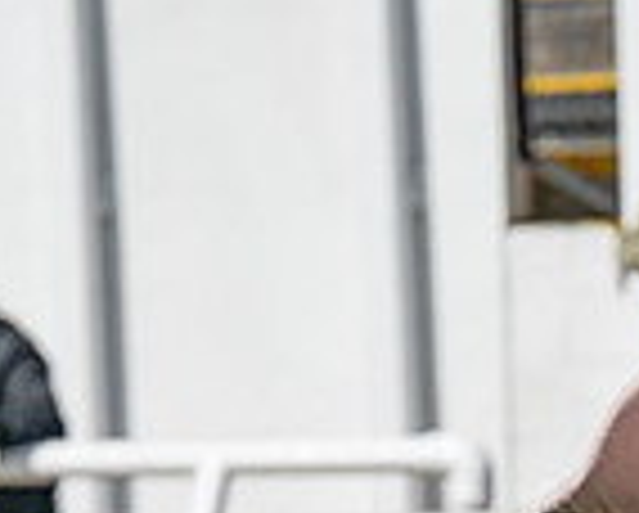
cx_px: 668
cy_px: 752
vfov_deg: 2.4
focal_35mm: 655
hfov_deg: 2.9
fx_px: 12404
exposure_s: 1/6400
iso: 200
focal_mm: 98
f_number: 4
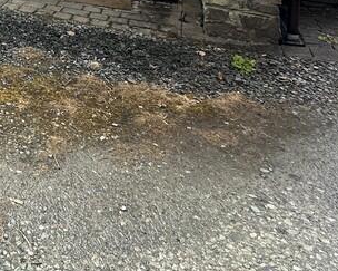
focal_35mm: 46
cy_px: -151
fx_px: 460
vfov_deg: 24.3
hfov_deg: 31.8
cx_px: -91
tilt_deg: +0.9
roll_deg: +0.0
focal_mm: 2.22
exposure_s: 1/670
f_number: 2.2
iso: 40
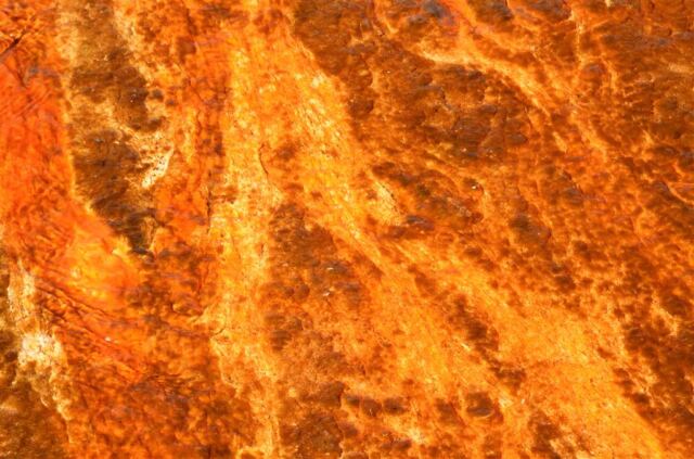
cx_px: 347
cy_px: 230
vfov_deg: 4.6
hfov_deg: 6.9
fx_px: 5768
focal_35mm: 300
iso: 200
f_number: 22
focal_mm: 200
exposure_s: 1/60
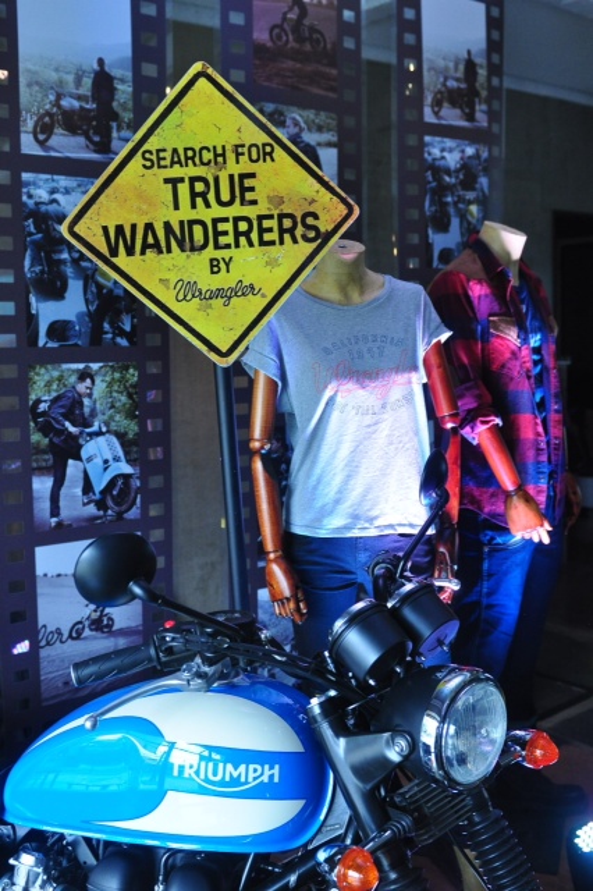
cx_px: 296
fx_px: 890
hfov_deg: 36.8
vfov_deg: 53.2
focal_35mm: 36
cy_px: 446
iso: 800
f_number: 2.8
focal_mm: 24
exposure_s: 1/250
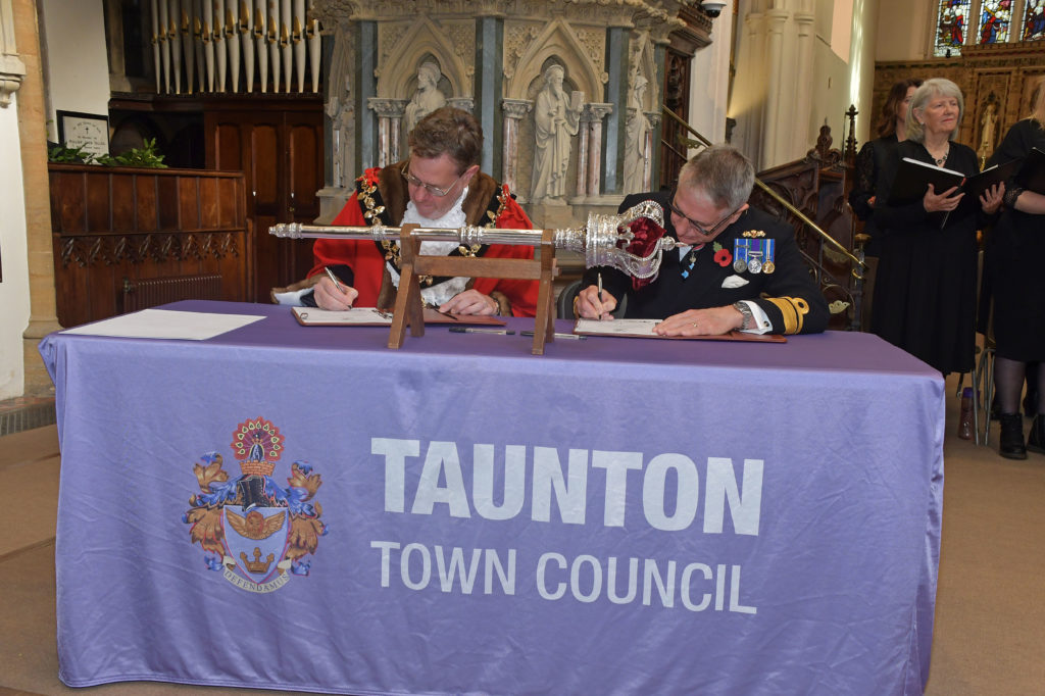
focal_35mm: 42
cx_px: 522
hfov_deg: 46.4
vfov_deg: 31.9
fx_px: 1219
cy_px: 348
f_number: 7.1
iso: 1000
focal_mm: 28
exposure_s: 1/60
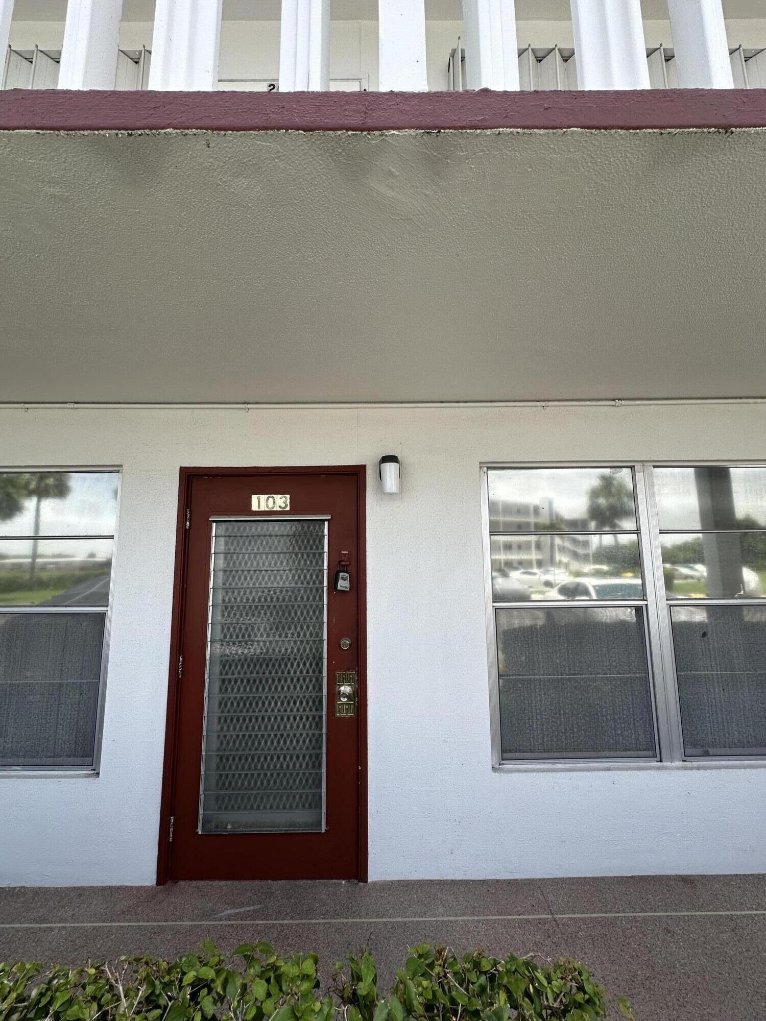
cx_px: 383
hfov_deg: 85.7
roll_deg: -1.3
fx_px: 413
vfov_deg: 102.1
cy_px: 510
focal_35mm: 14
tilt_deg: +7.9
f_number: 2.2
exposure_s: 1/694
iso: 40
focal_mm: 2.22
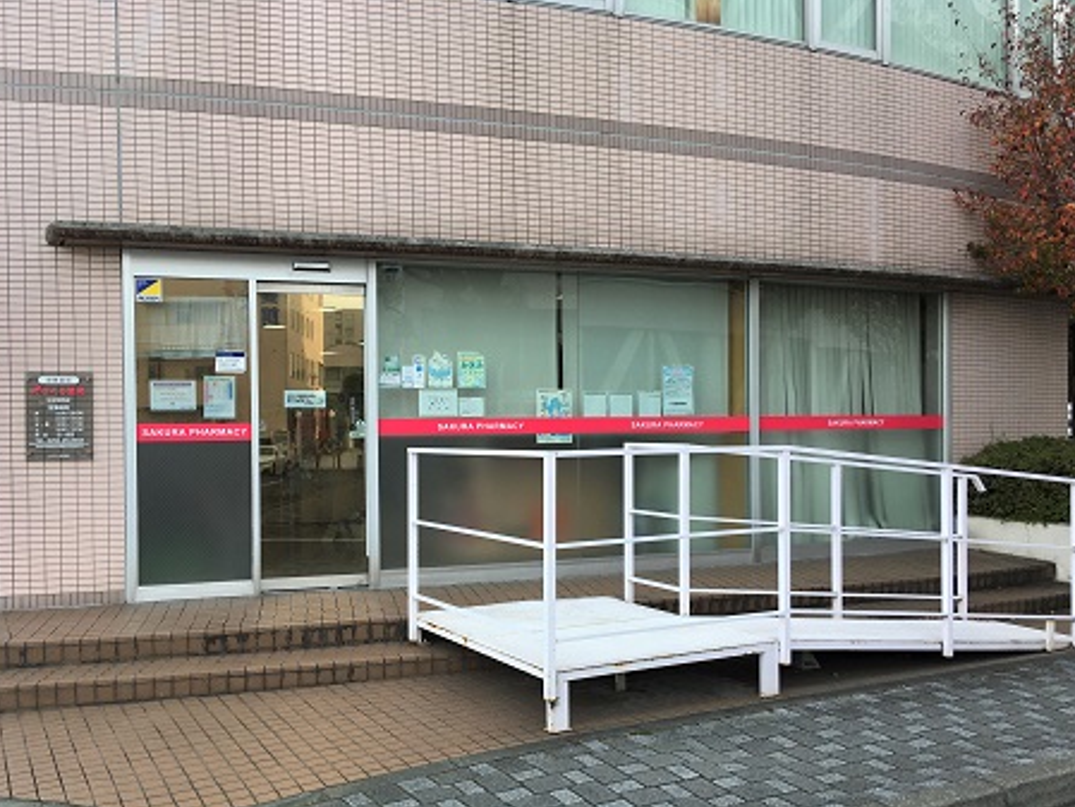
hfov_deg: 58.3
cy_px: 414
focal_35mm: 31
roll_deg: +0.4
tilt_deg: -1.5
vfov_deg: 45.5
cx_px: 520
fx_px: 963
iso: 25
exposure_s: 1/359
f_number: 2.2
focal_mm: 4.15
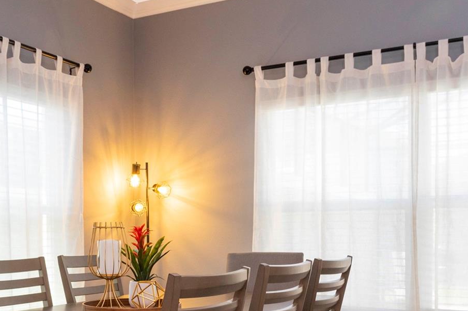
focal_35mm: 53
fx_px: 689
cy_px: 247
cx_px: 129
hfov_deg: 36.8
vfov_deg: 25.1
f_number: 11
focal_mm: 30
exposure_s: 1/20
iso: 800
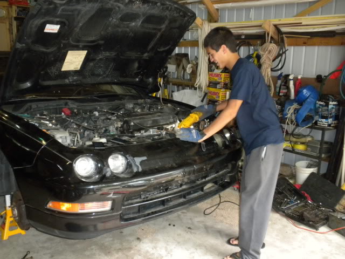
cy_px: 130
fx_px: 369
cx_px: 172
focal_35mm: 37
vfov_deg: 38.7
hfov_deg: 50.1
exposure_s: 1/30
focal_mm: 6.6
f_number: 3.5
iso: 400
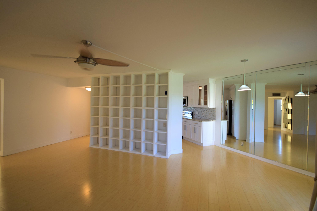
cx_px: 158
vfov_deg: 72.1
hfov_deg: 95.0
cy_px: 106
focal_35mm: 16
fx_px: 145
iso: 450
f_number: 4.2
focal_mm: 11
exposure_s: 1/60
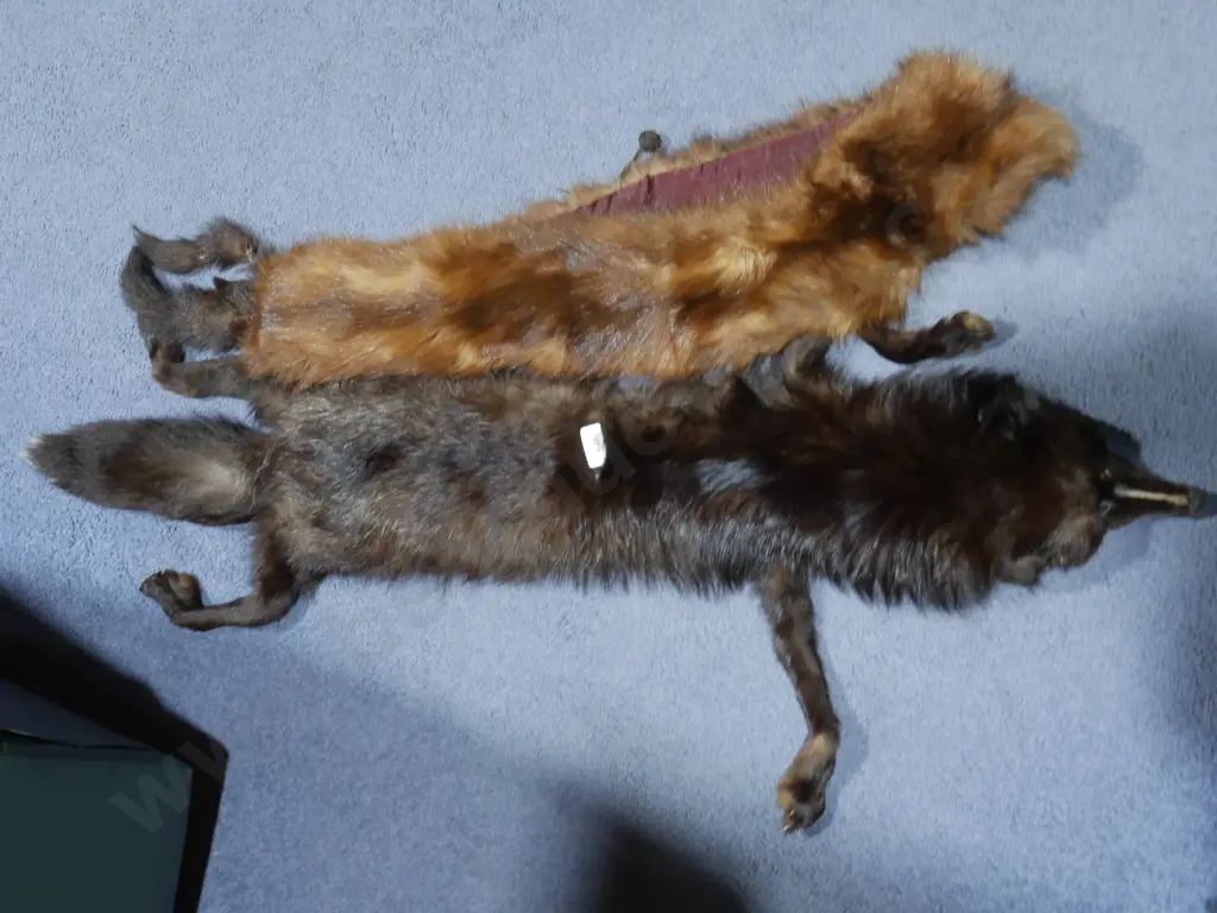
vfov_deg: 34.3
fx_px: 1477
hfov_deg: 44.8
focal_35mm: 42
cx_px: 608
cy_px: 456
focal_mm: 21
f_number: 4.6
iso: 800
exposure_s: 1/60
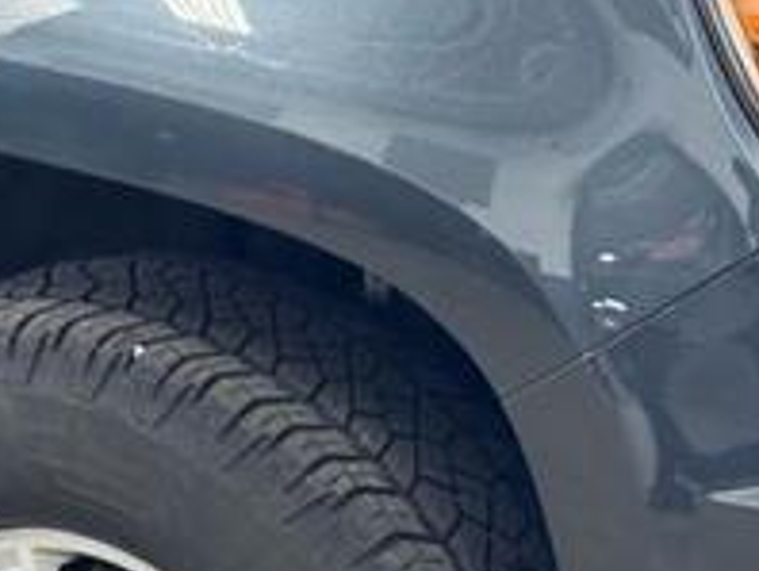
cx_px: 261
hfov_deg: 16.1
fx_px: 2678
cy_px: 678
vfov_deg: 11.9
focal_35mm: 122
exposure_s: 1/40
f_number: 1.78
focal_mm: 6.76
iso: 200
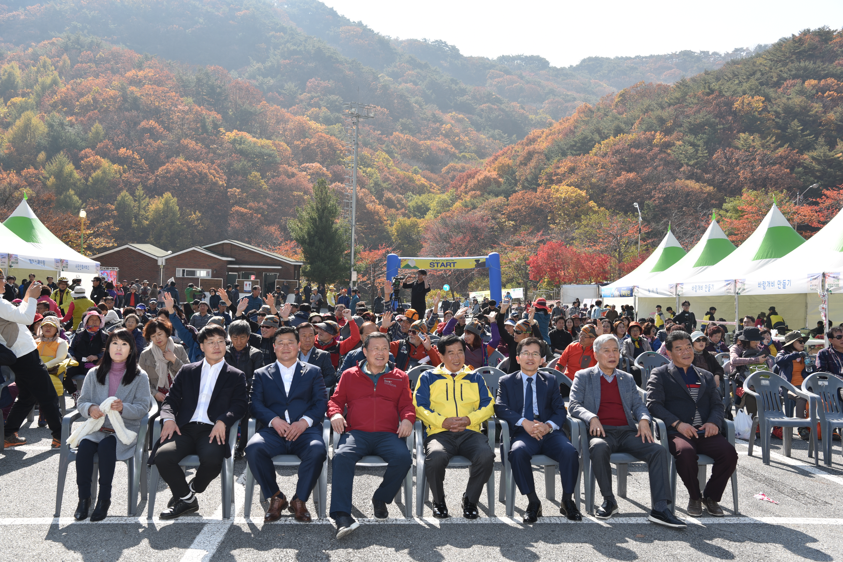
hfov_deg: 53.1
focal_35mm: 36
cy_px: 281
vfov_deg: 36.9
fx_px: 843
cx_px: 422
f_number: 7.1
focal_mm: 36
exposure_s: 1/200
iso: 100
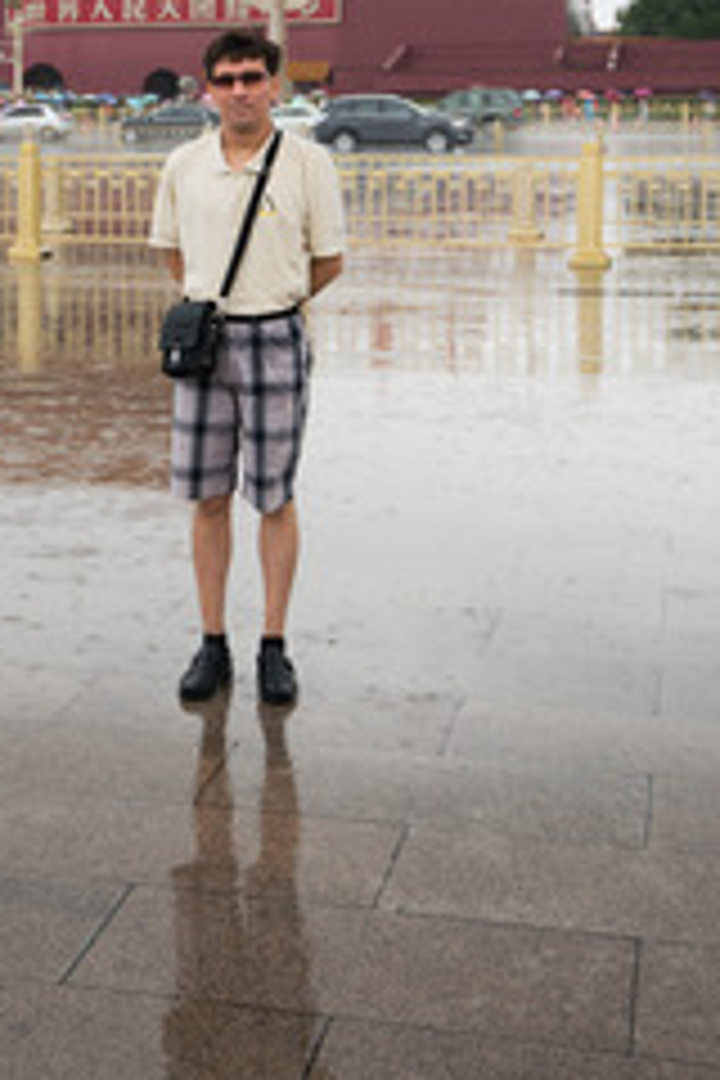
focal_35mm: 70
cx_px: 112
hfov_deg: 19.2
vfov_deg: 28.2
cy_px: 207
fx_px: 2100
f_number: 4.8
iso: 200
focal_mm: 35
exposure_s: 1/125
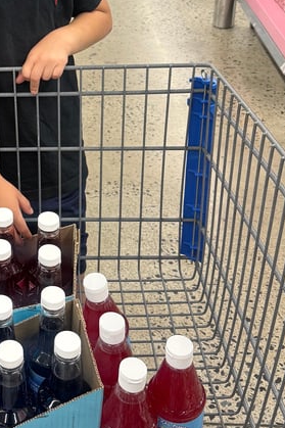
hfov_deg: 21.4
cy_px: 90
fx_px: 725
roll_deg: +2.1
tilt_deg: -25.0
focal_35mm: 61
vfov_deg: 32.1
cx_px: -10
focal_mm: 6.76
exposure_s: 1/121
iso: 125
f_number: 1.78
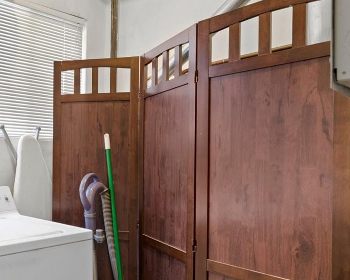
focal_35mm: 33
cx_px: -21
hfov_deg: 43.8
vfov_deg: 44.5
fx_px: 342
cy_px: 153
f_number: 9
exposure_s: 3
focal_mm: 16
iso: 500
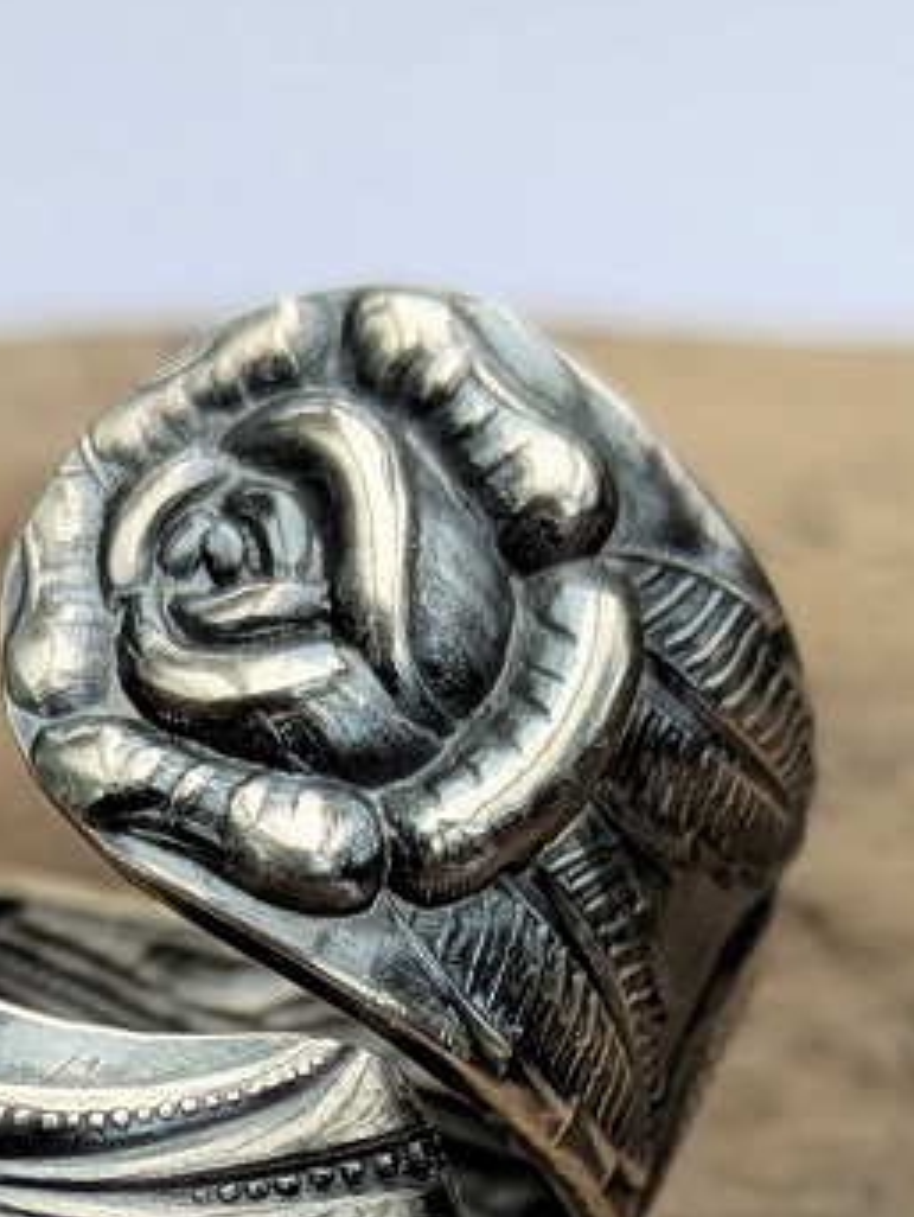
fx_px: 2567
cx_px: 11
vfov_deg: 25.9
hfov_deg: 19.6
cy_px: 1075
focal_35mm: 73
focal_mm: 5.43
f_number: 1.89
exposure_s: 1/50
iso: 43
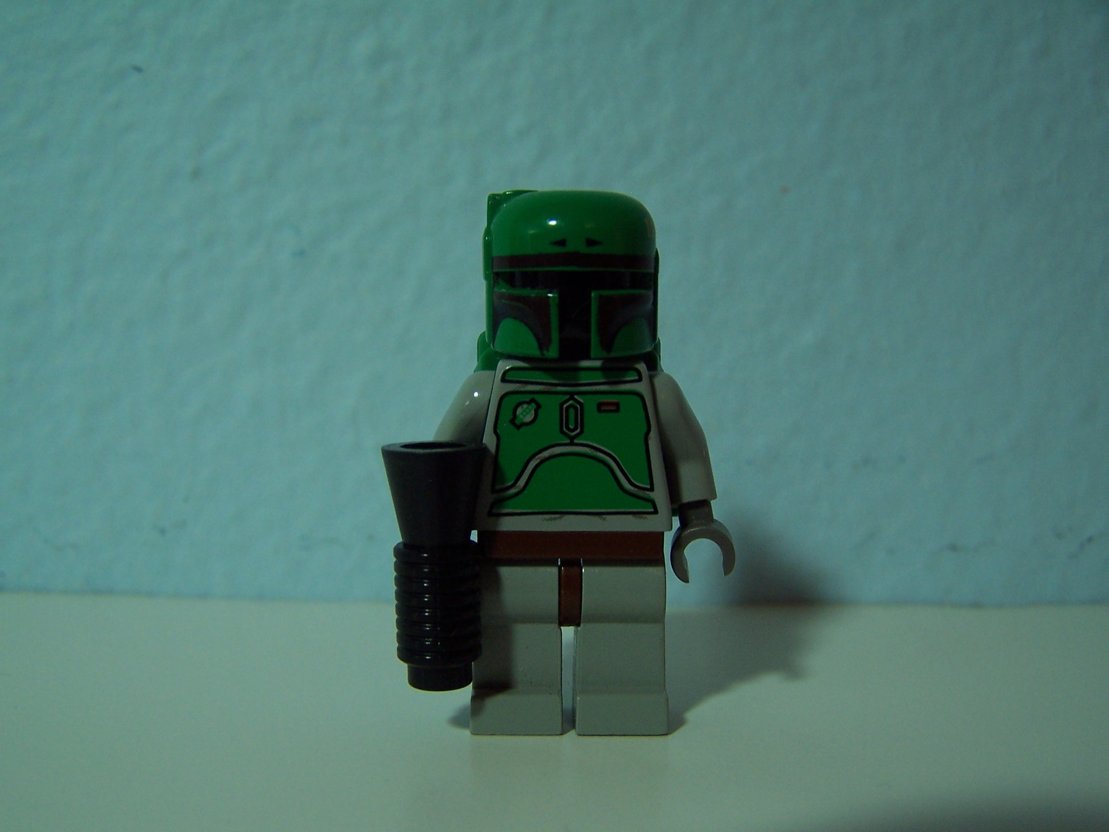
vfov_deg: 37.7
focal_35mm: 38
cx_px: 554
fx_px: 1217
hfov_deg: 49.0
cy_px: 416
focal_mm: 6.3
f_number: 2.8
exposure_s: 1/30
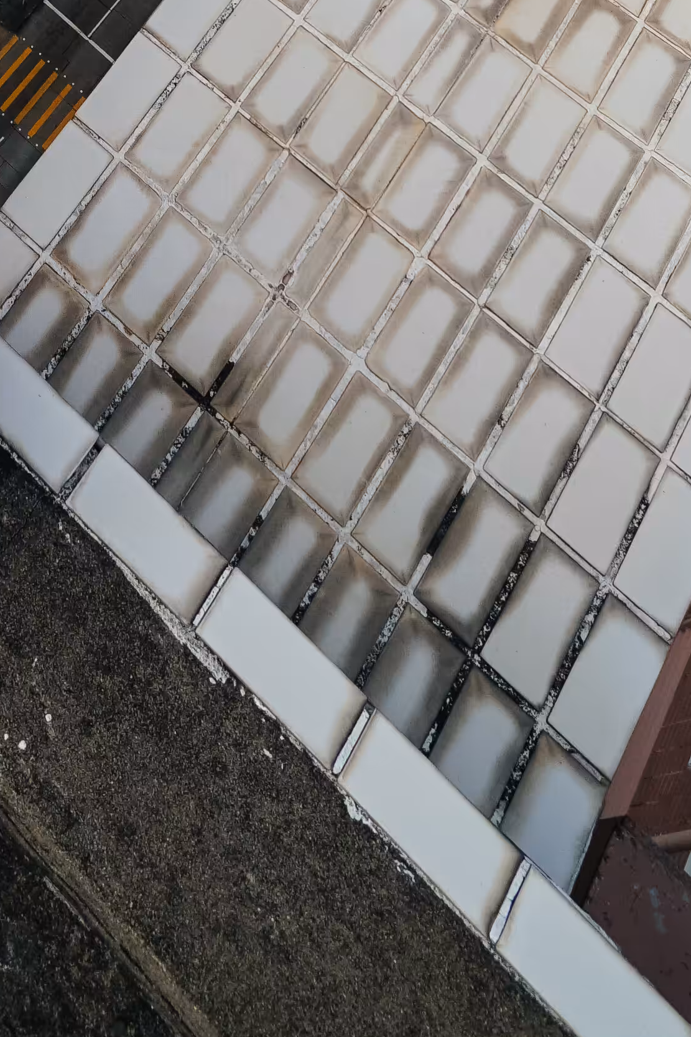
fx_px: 1555
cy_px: -762
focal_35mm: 54
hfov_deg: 22.9
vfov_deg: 23.1
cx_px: -147
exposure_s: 1/320
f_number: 8
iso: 125
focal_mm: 10
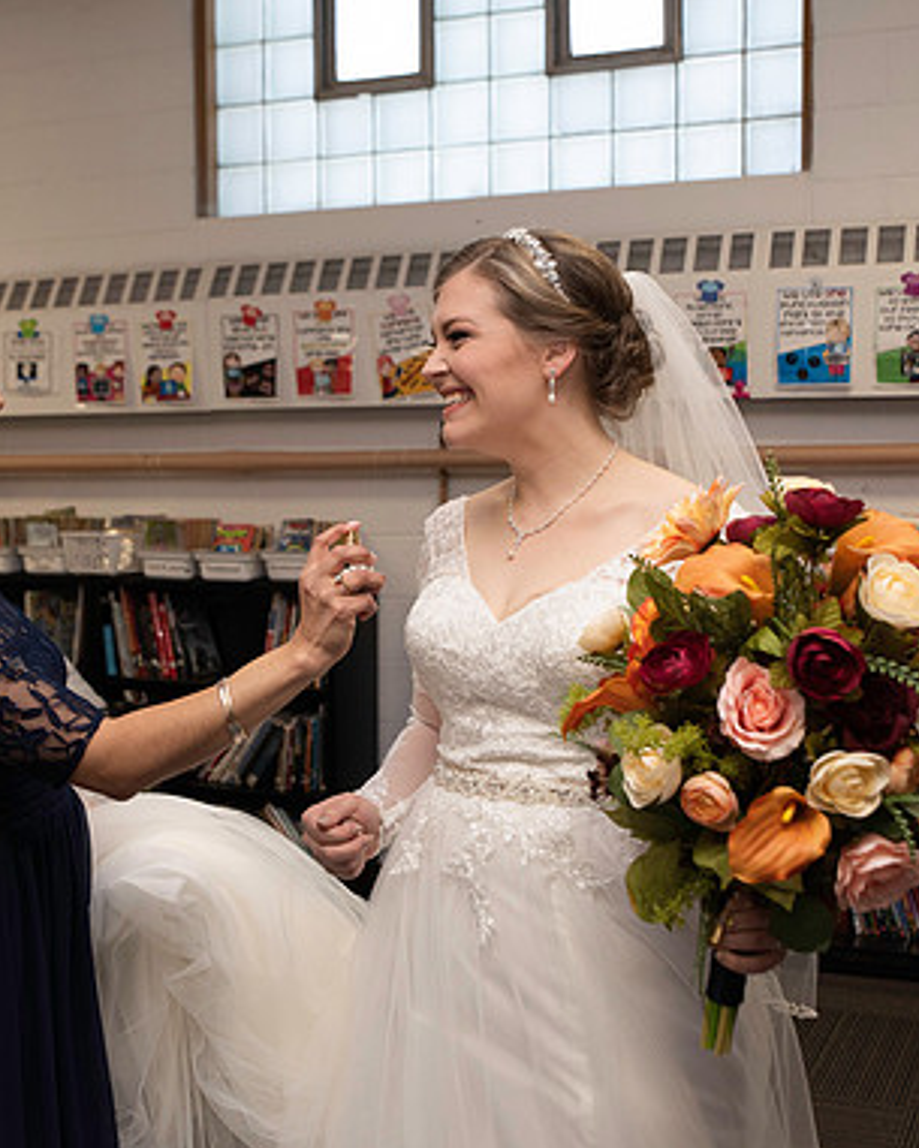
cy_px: 580
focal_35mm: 50
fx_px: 1699
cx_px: 410
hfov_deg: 30.2
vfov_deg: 37.3
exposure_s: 1/200
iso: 640
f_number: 4.5
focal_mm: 35
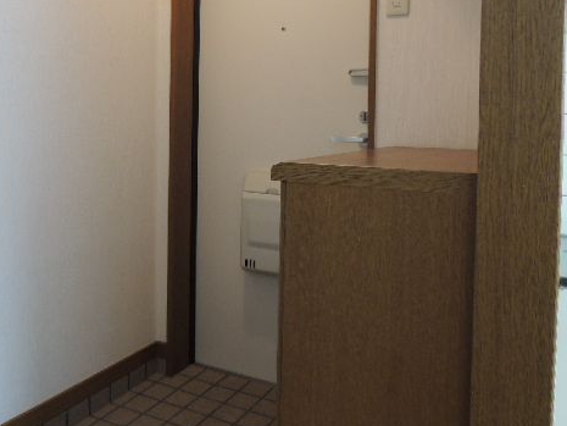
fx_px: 541
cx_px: 245
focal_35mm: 33
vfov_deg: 42.3
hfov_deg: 55.2
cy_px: 138
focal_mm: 4.3
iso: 200
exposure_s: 1/30
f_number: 2.8
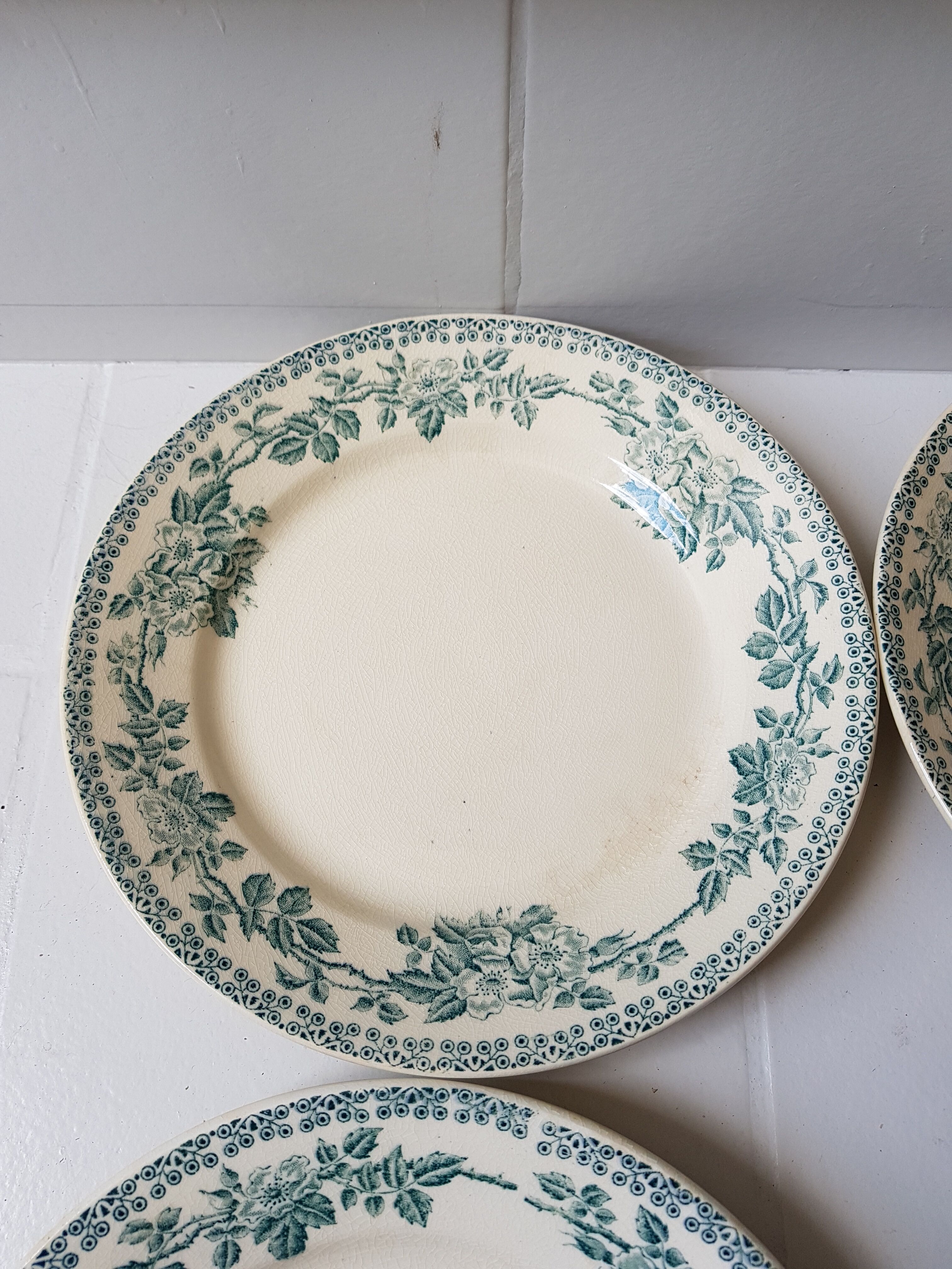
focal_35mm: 26
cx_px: 476
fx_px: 953
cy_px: 634
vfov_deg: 67.3
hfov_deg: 53.1
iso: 50
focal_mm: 4.2
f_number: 1.7
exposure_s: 1/125
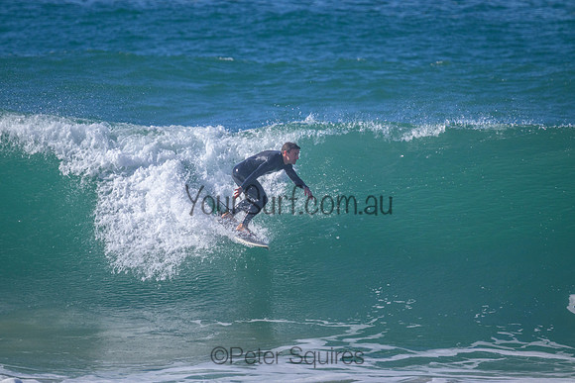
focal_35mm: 800
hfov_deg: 2.6
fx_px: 12780
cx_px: 288
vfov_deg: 1.7
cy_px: 192
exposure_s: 1/2000
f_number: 11
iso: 1250
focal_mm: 800
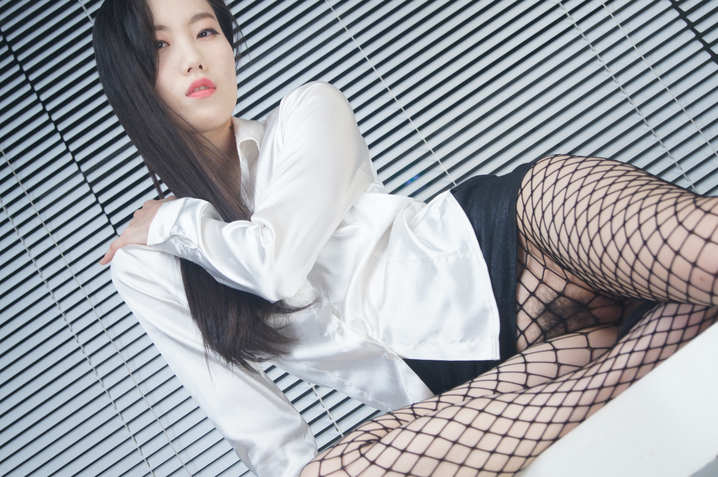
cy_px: 238
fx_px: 1494
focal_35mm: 75
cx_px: 359
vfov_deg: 18.1
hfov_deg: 27.0
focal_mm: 50
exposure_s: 1/160
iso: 800
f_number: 5.6
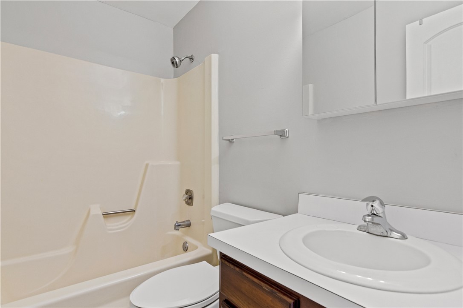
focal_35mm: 16
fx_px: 212
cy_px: 154
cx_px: 232
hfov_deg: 95.0
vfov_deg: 72.1
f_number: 6.3
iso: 320
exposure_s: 1/8
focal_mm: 11
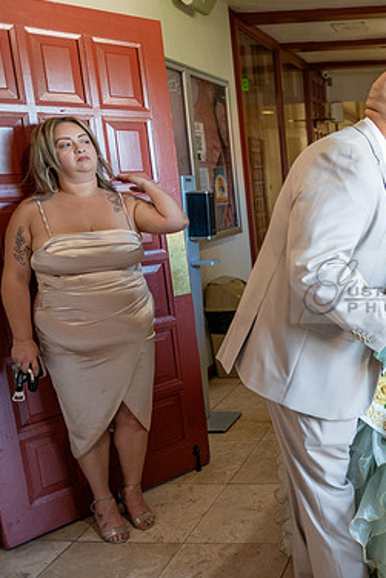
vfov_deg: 51.9
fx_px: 594
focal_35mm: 37
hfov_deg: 31.8
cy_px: 287
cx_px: 424
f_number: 2.8
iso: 1600
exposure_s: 1/200
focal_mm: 24
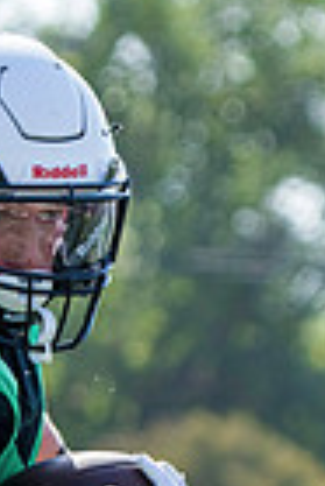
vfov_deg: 1.9
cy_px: 580
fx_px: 14871
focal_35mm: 1101
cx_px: 47
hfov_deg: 1.3
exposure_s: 1/1250
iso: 640
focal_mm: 200
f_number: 6.3
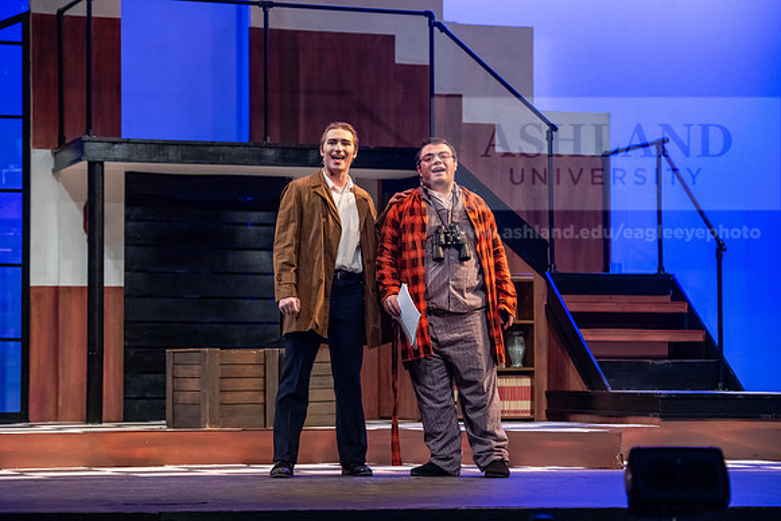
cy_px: 260
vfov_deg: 13.0
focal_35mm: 105
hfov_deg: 19.5
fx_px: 2278
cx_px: 390
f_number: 3.2
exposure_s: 1/200
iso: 3200
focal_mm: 105
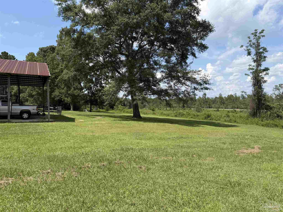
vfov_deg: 56.8
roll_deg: +0.3
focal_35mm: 24
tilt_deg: +0.0
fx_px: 196
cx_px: 142
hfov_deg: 71.6
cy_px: 106
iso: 80
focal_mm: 6.76
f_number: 1.78
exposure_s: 1/4167
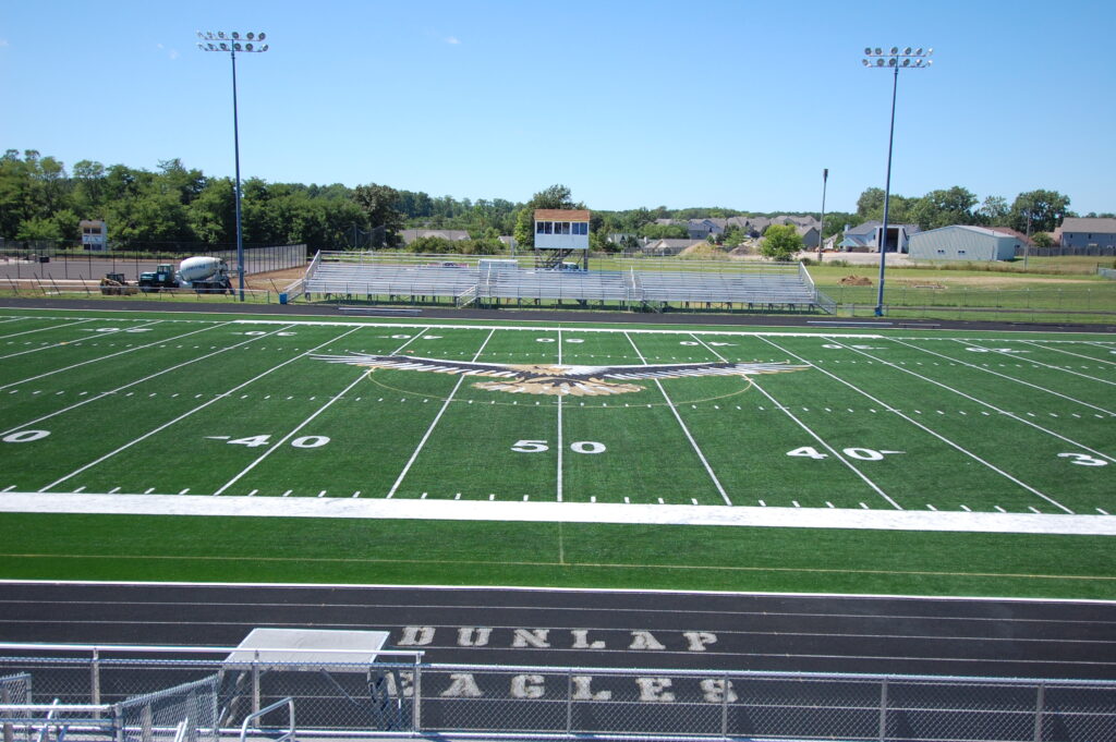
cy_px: 371
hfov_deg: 53.2
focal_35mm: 36
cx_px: 558
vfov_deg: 36.8
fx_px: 1115
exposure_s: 1/1000
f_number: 4
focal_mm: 24
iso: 200
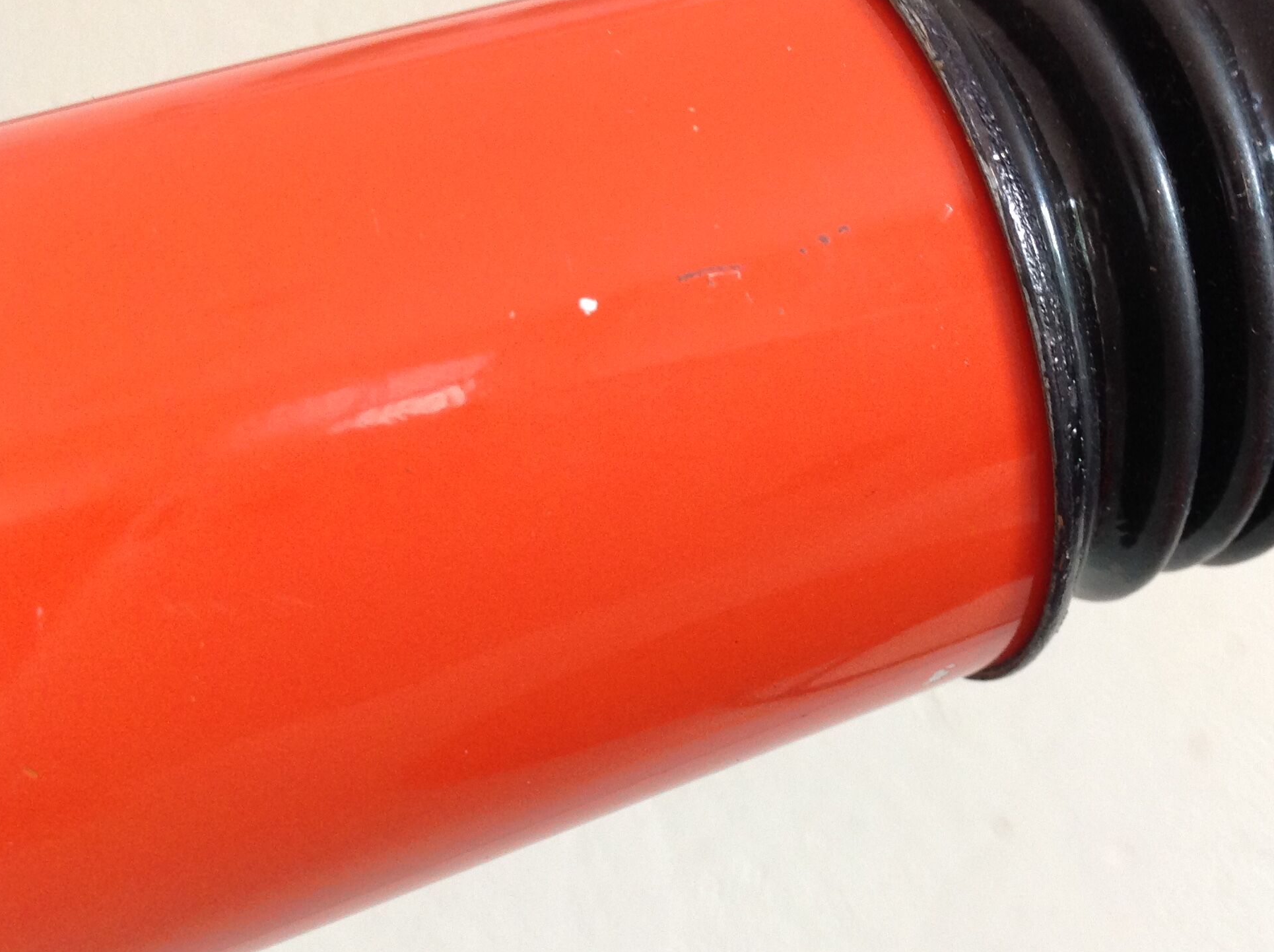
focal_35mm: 47
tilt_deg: +4.4
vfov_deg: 30.8
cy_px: 520
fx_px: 1727
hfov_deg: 40.0
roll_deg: +9.4
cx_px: 841
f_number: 2.4
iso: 160
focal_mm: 4.28
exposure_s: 1/15
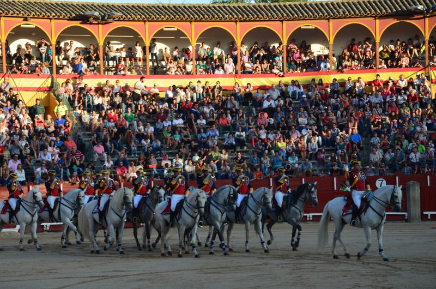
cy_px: 144
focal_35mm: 112
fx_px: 1360
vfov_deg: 12.1
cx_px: 218
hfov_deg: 18.2
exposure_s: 1/60
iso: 250
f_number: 8
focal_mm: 75
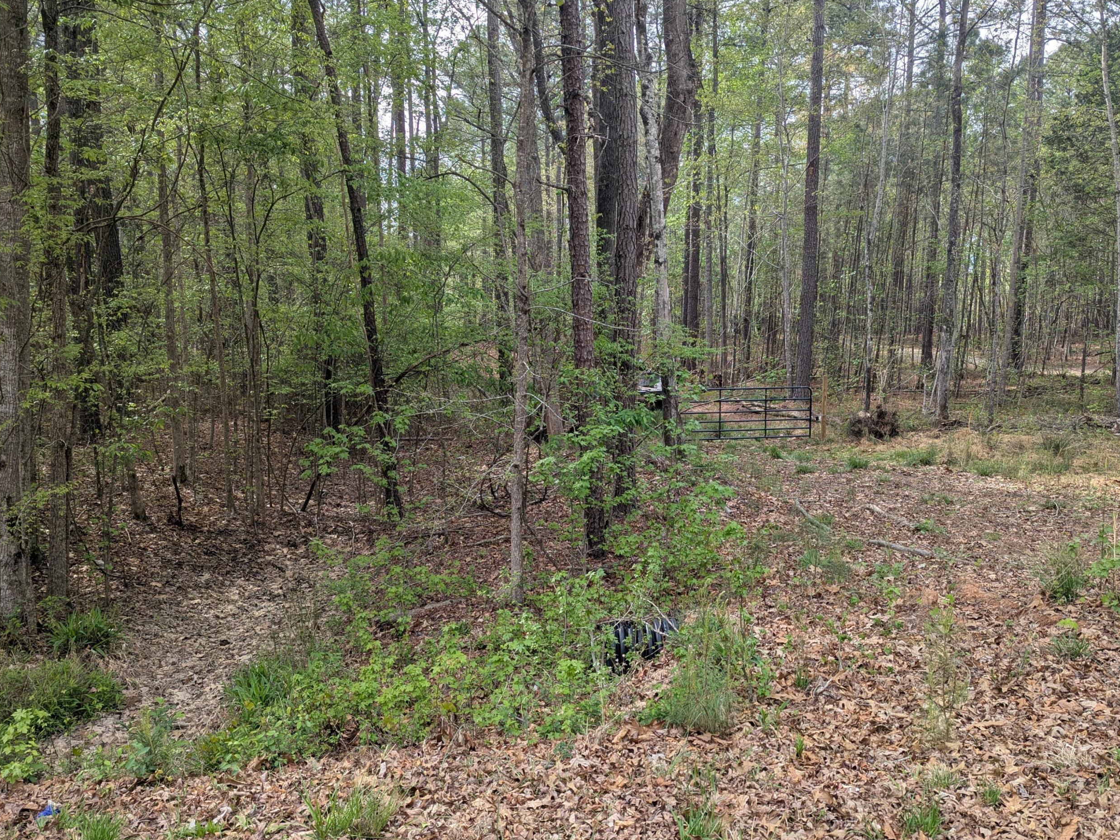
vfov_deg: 48.2
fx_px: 938
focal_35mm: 29
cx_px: 605
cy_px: 431
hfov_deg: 61.6
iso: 36
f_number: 1.85
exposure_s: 1/426
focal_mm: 6.81
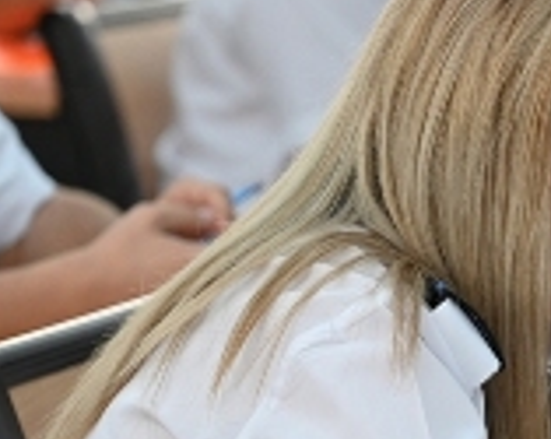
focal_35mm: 368
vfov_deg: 4.2
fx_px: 5990
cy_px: 367
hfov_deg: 5.2
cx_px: 670
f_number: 4
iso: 1250
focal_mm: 120
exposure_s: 1/125
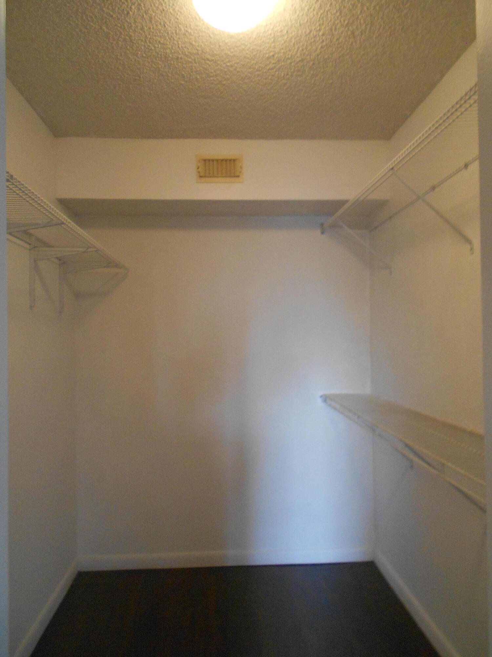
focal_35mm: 26
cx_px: 246
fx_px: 493
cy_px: 328
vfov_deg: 67.3
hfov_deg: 53.1
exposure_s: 1/30
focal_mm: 4.6
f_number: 3.2
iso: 400
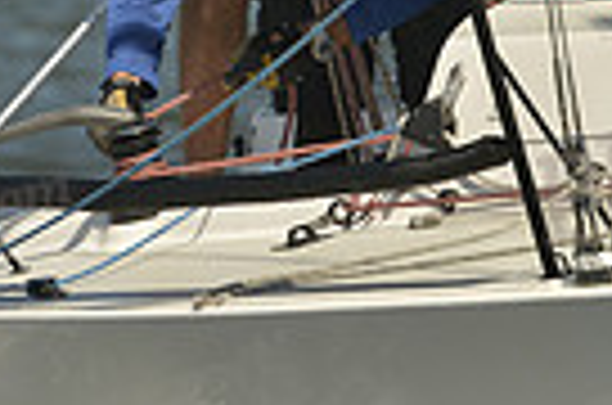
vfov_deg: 0.9
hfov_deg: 1.4
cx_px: 306
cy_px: -43
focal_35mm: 1498
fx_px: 25407
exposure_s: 1/1600
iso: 280
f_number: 8
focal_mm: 350
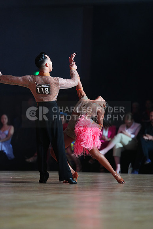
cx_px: 76
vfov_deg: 10.3
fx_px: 1274
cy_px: 114
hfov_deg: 6.9
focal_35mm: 200
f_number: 2.8
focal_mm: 200
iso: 2000
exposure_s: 1/250
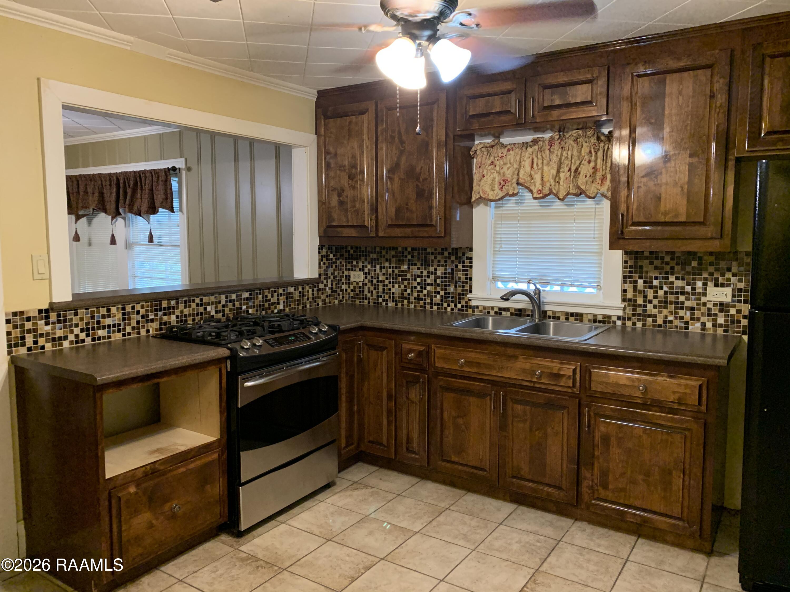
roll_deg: -0.5
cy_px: 296
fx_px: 593
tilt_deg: -6.5
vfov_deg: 53.1
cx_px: 395
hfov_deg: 67.3
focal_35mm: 26
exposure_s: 1/30
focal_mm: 4.25
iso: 500
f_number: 1.8
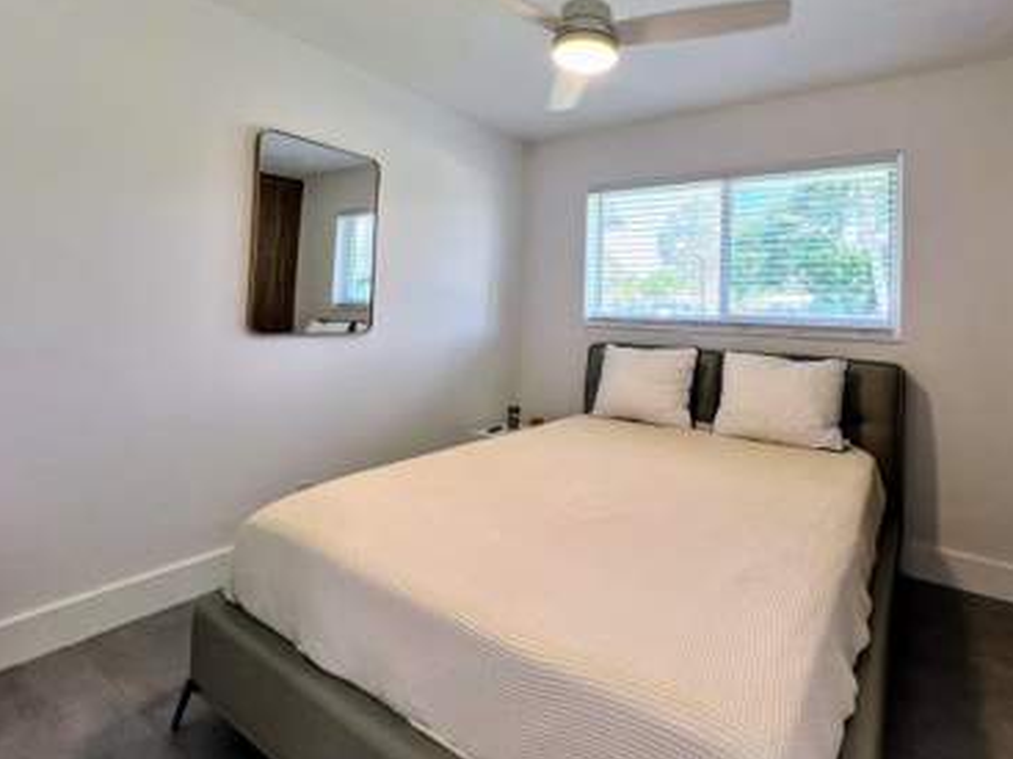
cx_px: 588
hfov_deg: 90.3
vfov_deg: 73.6
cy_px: 291
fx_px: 497
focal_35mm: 17
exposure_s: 1/120
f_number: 1.8
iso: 80
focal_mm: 1.57
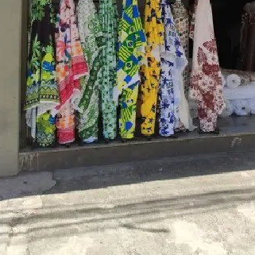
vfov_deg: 36.4
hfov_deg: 38.9
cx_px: 163
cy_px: 18
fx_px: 358
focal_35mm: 43
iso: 112
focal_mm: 4.77
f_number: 1.75
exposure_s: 1/769
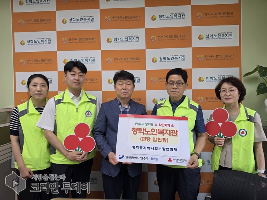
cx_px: 134
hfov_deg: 73.9
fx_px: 177
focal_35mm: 23
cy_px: 100
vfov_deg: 58.9
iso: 50
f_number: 1.4
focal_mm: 6.5
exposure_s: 1/120
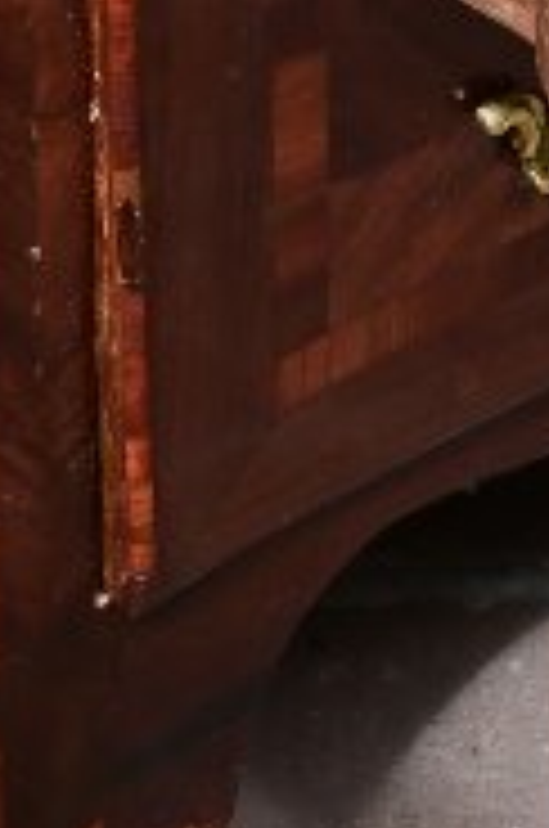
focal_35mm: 196
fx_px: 4500
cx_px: 752
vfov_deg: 10.5
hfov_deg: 6.9
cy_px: 99
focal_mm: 20
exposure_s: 1/100
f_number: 11
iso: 400
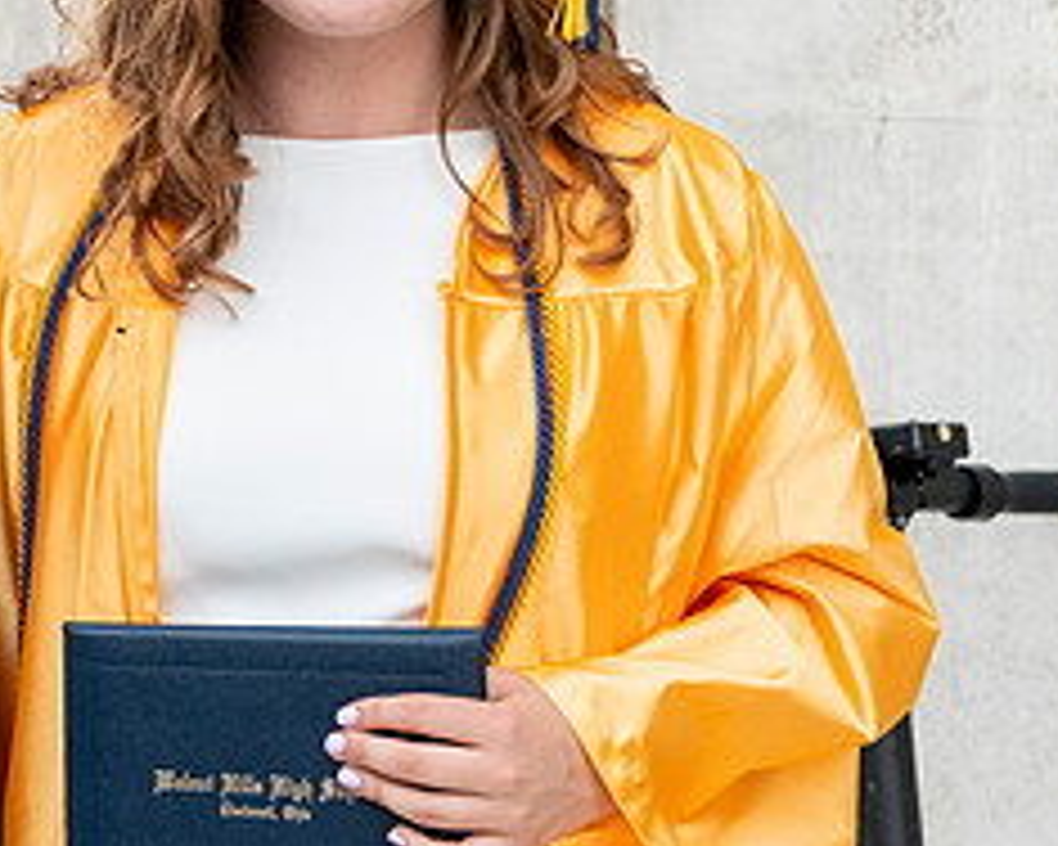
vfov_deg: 13.1
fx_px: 3664
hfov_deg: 16.1
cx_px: 19
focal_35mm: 117
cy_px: 137
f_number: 4
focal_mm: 40
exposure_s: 1/80
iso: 2000
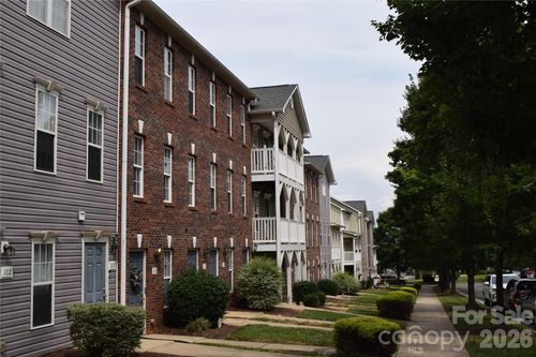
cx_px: 268
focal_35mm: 40
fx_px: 603
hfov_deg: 47.9
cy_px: 178
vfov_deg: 33.0
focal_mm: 27
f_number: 9
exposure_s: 1/200
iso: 100
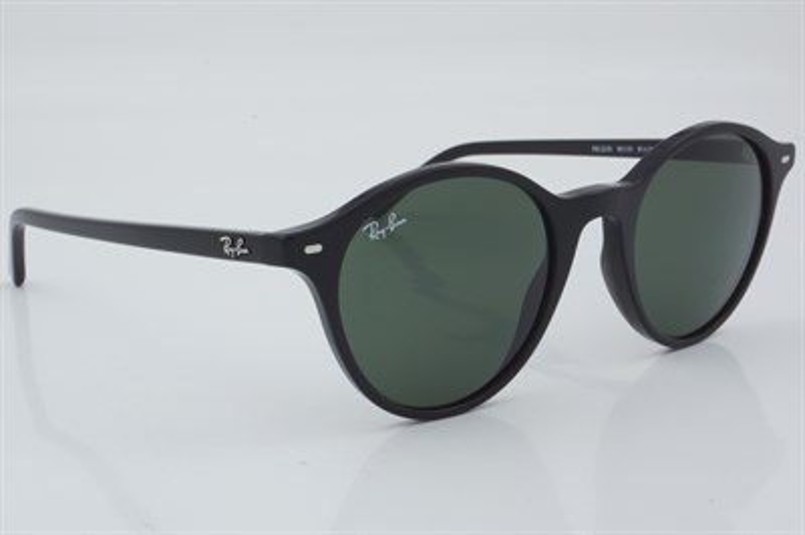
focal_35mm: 75
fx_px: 1676
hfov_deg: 27.0
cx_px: 402
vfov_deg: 18.2
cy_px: 268
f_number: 29
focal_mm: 50
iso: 100
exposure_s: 1/4
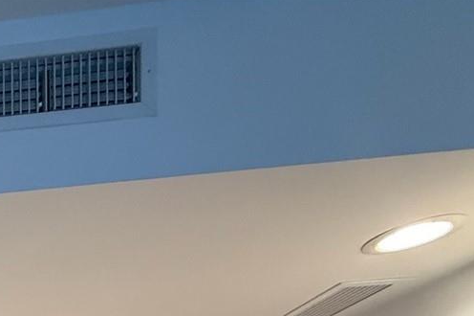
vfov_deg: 20.4
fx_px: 618
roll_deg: -0.2
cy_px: 569
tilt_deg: +0.3
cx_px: -242
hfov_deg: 27.8
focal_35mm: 47
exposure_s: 1/60
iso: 160
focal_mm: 2.22
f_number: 2.2
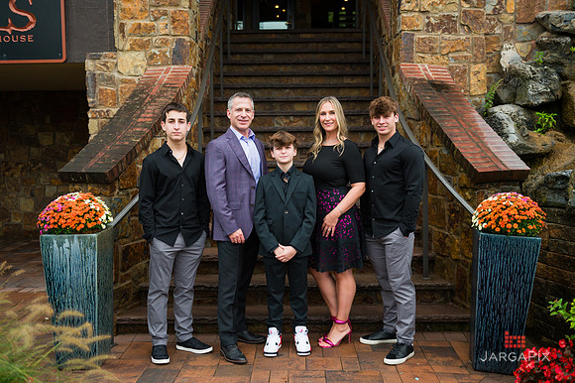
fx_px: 594
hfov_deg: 51.7
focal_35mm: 37
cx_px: 288
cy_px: 187
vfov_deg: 35.7
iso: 320
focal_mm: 36
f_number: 4
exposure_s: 1/500
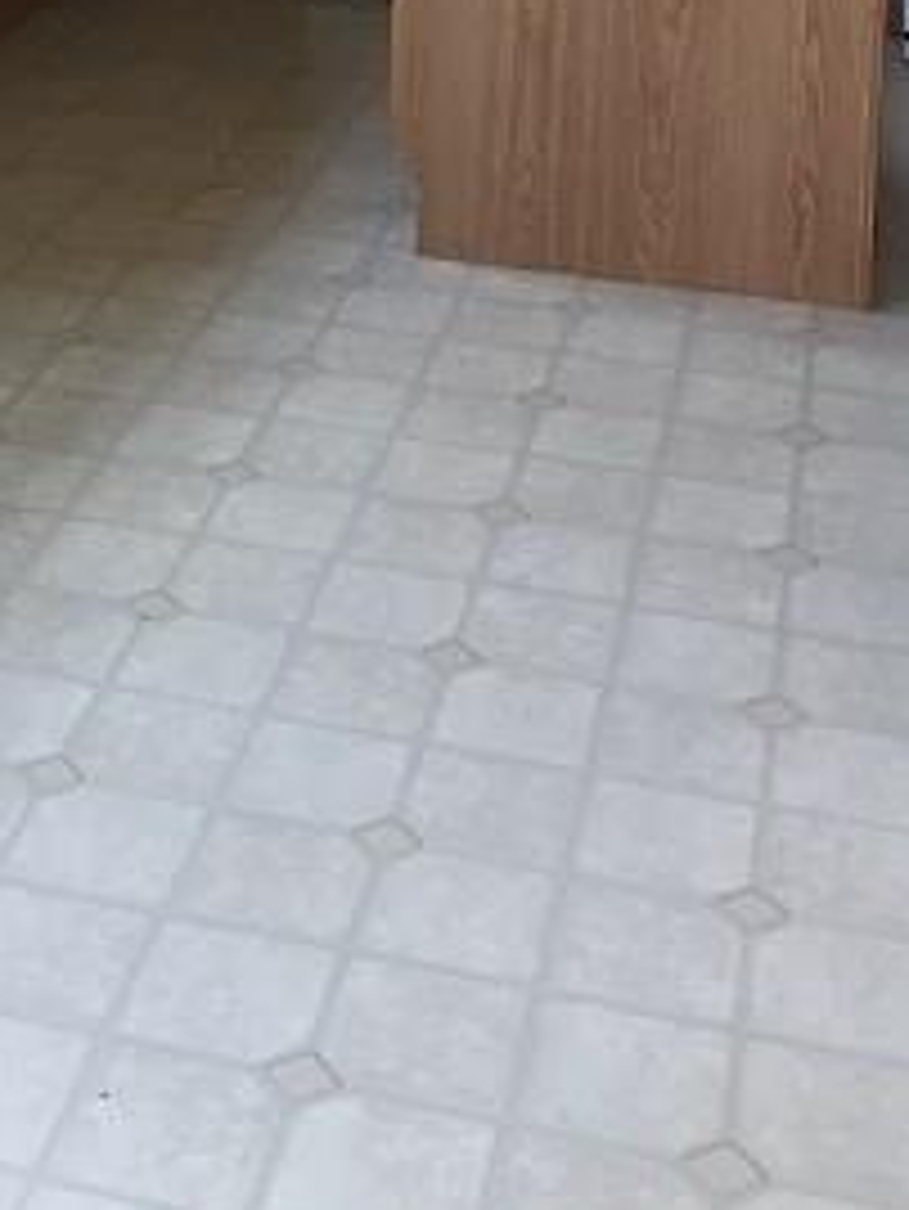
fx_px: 2414
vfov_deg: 25.7
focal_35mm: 69
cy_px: -171
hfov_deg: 21.0
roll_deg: -1.5
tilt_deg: -11.2
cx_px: 135
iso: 64
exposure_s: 1/30
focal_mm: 4.15
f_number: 2.2
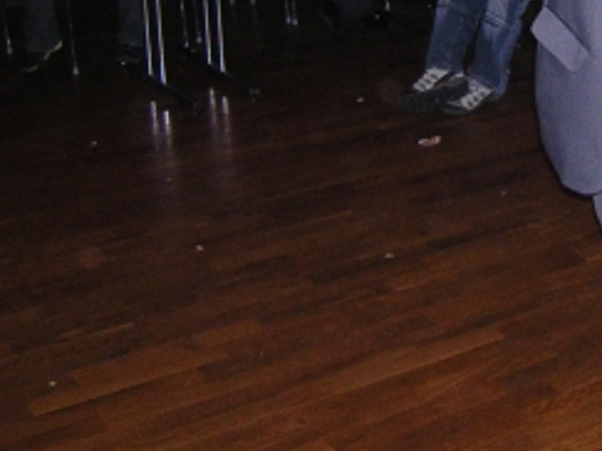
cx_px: 609
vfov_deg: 19.5
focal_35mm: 74
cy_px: 46
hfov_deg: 25.0
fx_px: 1286
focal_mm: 4.7
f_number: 2.6
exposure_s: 1/60.1
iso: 400
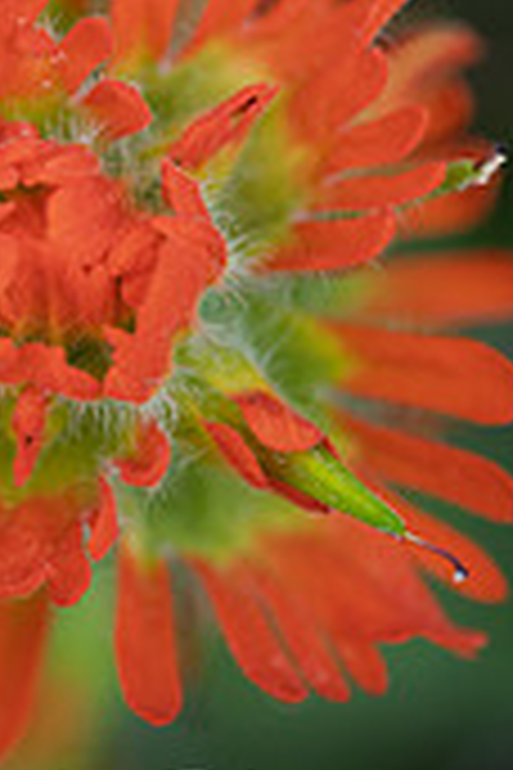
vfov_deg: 5.2
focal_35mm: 394
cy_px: -86
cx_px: -54
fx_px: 8421
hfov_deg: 3.5
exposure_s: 1/500
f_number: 4.5
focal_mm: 150
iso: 320
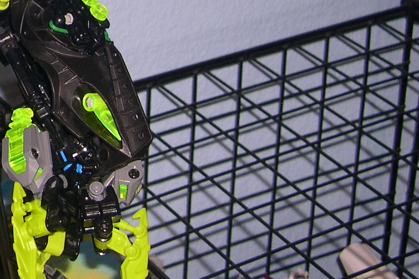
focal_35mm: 119
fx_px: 1385
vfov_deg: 11.3
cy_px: -72
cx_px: -186
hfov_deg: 15.9
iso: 100
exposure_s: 1/60
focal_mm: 8
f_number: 2.8
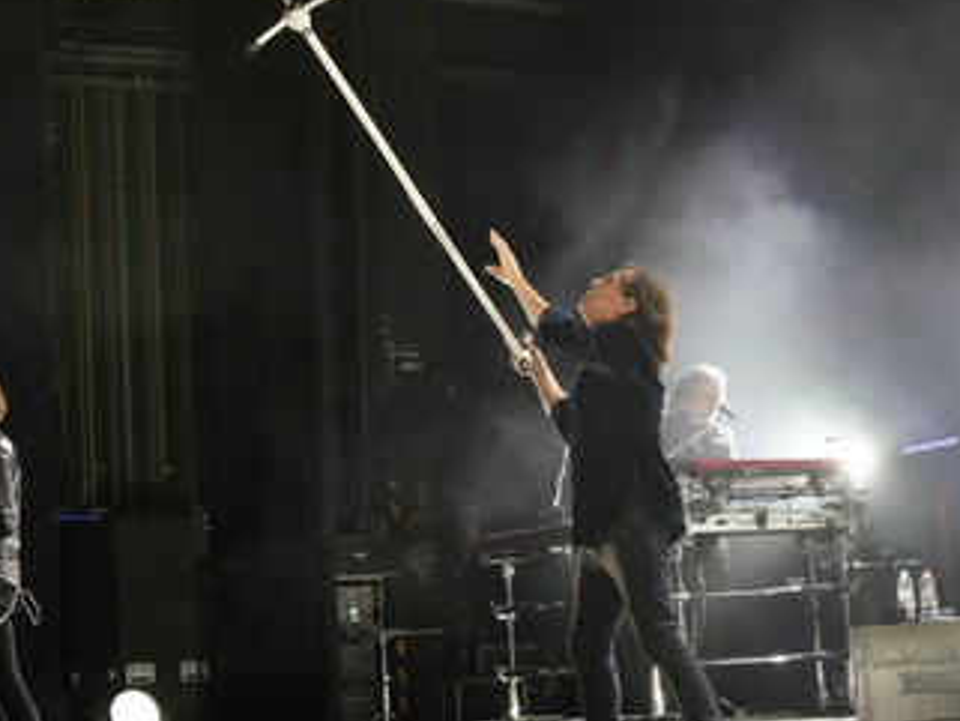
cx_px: 495
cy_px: 380
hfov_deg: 25.3
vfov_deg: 19.1
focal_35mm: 77
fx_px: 2136
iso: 1600
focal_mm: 57
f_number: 5.6
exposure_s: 1/320
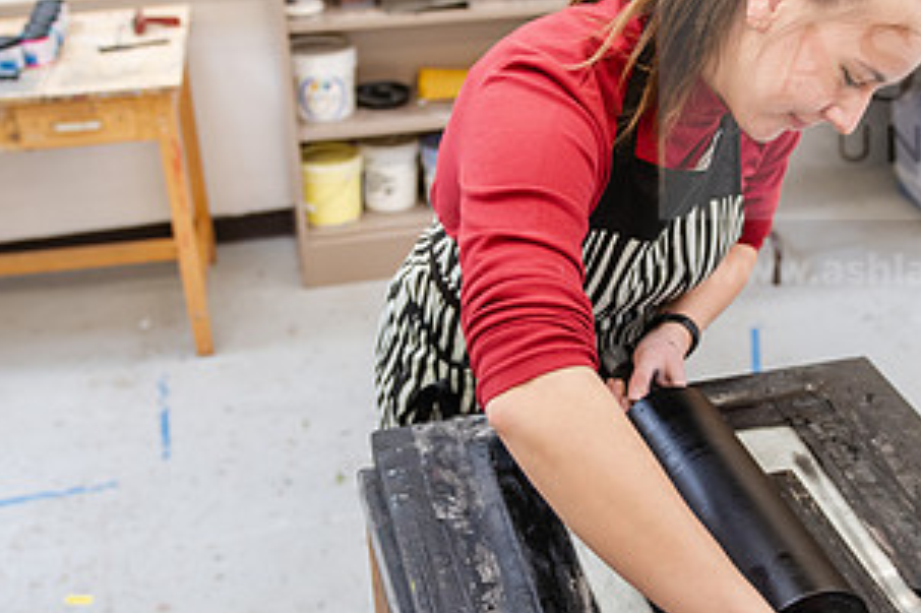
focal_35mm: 50
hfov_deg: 39.4
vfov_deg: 27.0
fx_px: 1278
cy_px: 334
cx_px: 567
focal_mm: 26
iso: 800
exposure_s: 1/200
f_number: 2.8
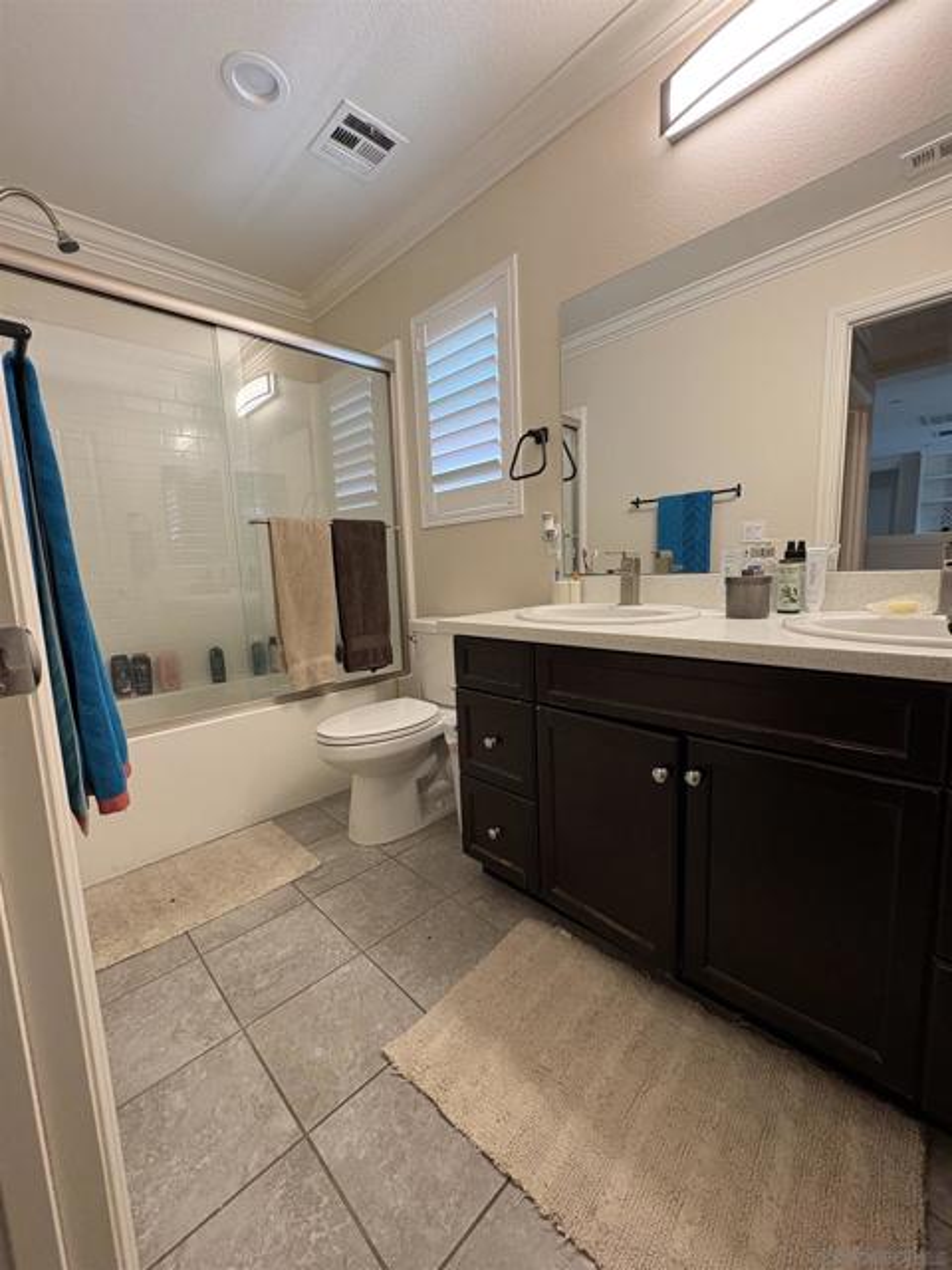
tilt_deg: -6.7
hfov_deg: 85.7
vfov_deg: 102.1
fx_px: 513
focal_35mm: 14
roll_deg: +2.2
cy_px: 635
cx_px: 476
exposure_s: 1/60
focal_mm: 2.22
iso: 200
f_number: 2.2
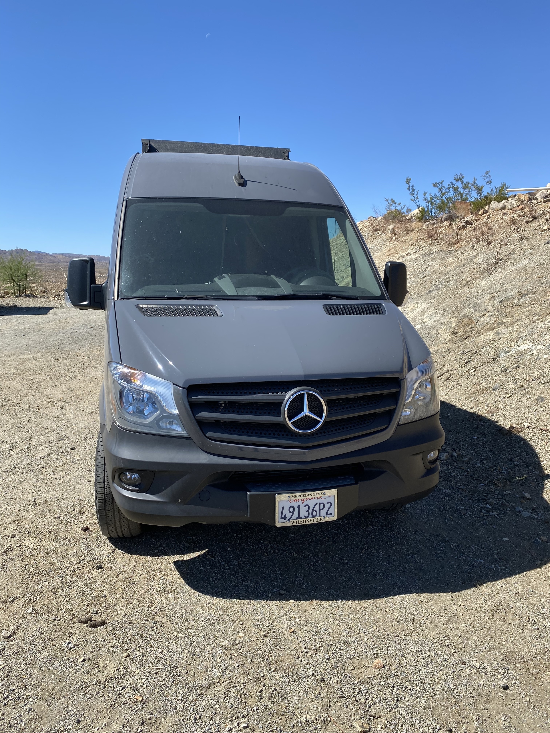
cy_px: 366
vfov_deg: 67.3
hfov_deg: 53.1
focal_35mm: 26
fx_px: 551
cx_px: 275
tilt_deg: -7.9
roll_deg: +0.0
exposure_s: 1/2315
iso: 32
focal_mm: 4.25
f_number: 1.8
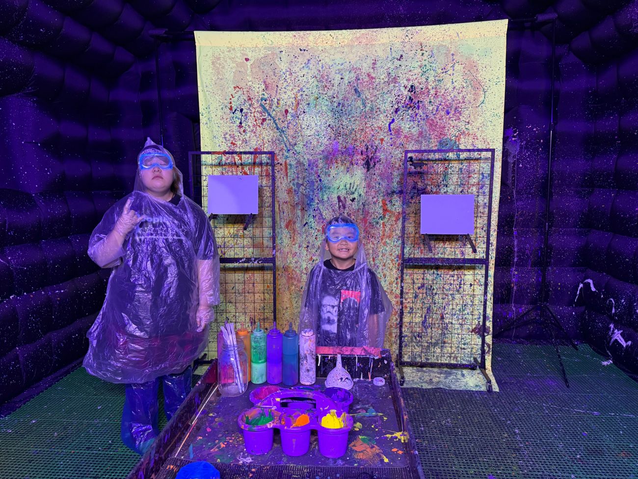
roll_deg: +0.7
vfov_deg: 56.8
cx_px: 319
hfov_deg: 71.6
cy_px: 240
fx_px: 442
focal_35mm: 24
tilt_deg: -8.0
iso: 500
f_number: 1.78
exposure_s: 1/60
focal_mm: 6.76
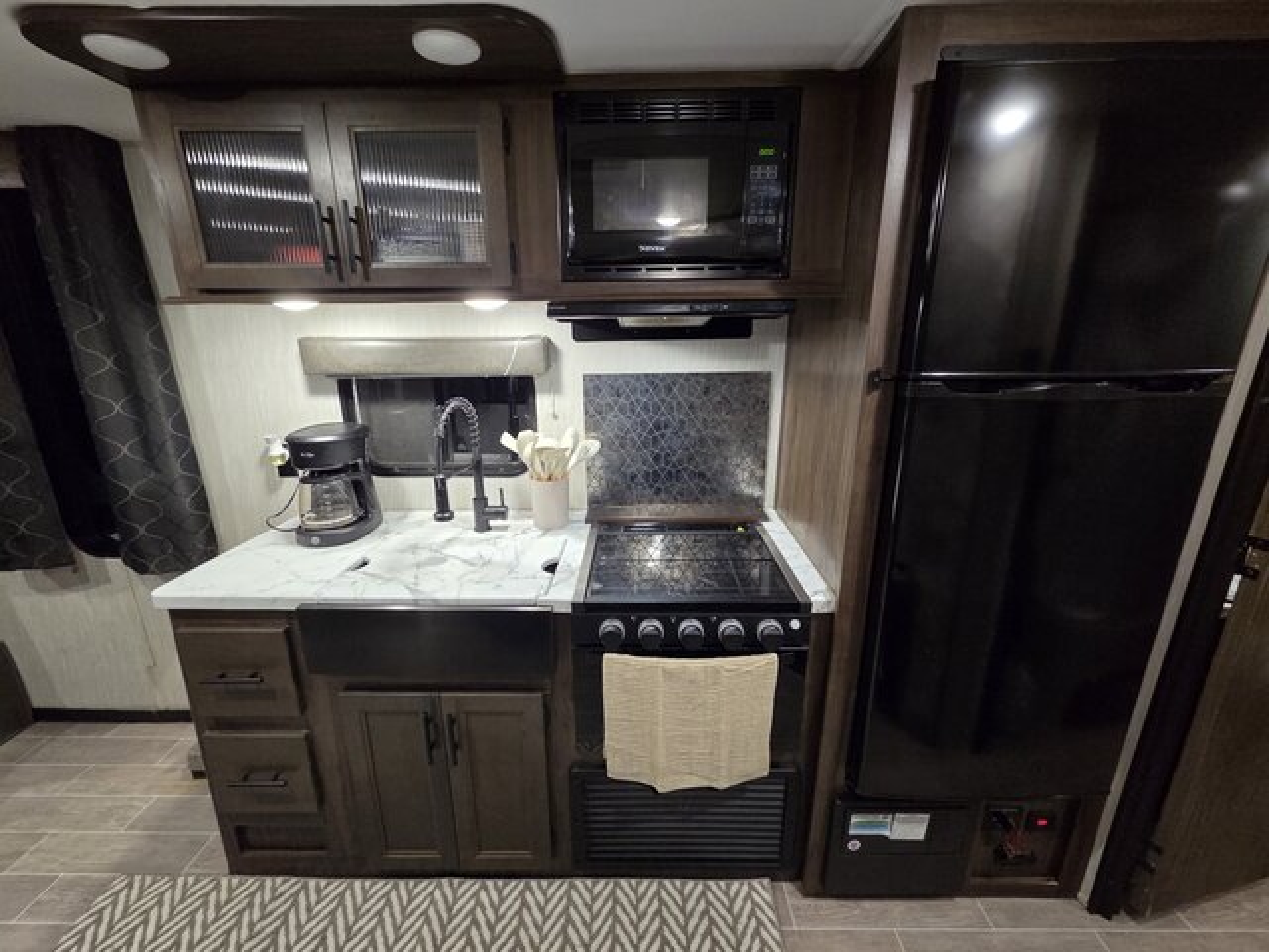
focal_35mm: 13
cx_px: 634
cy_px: 476
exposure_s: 1/60
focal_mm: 2.2
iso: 1000
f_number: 2.2
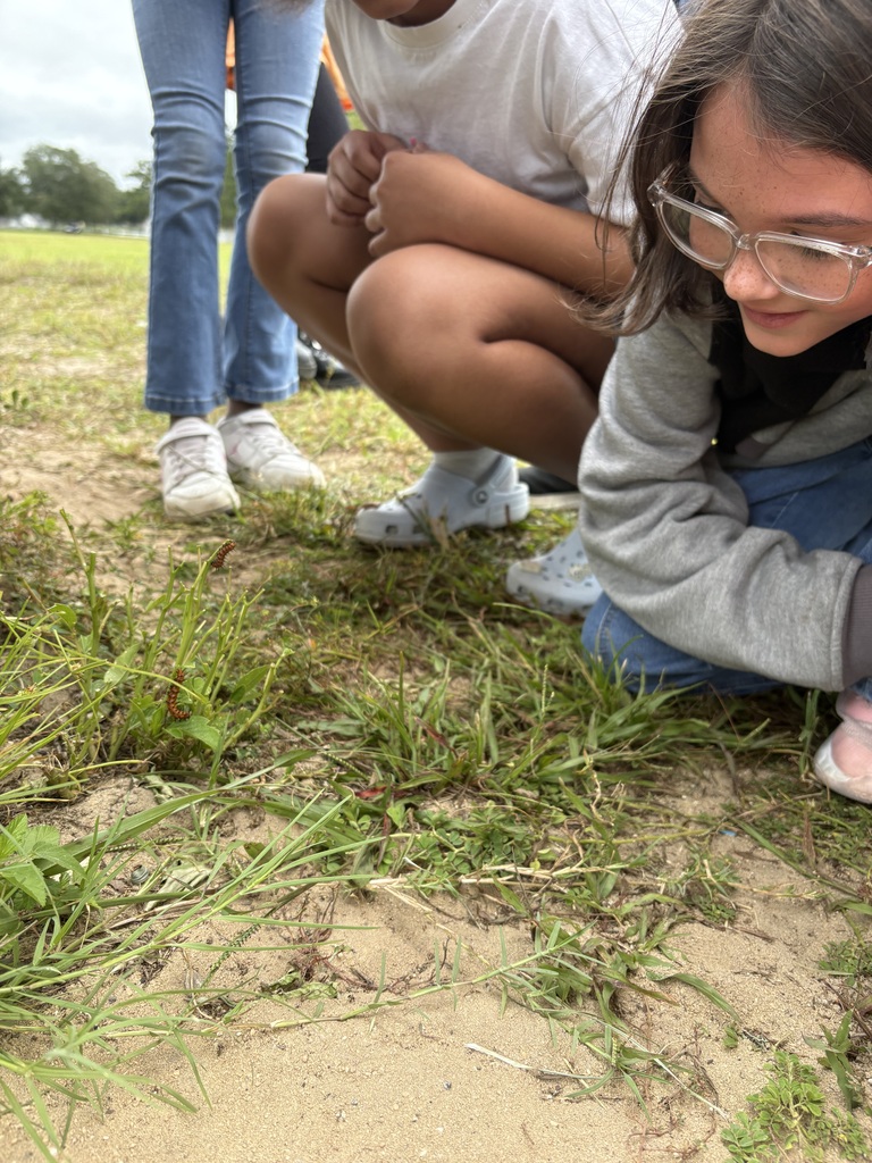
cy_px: 582
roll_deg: -2.2
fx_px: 873
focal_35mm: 26
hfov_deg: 53.1
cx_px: 436
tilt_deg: -20.2
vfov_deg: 67.3
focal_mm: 5.96
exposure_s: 1/539
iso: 64
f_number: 1.6
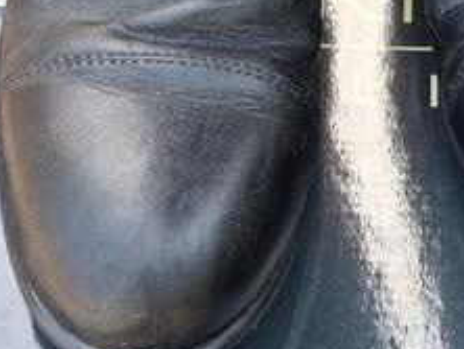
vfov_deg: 19.5
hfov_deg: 27.0
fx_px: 966
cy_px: -42
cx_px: 274
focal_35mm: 72
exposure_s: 1/100
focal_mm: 4.69
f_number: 1.8
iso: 50
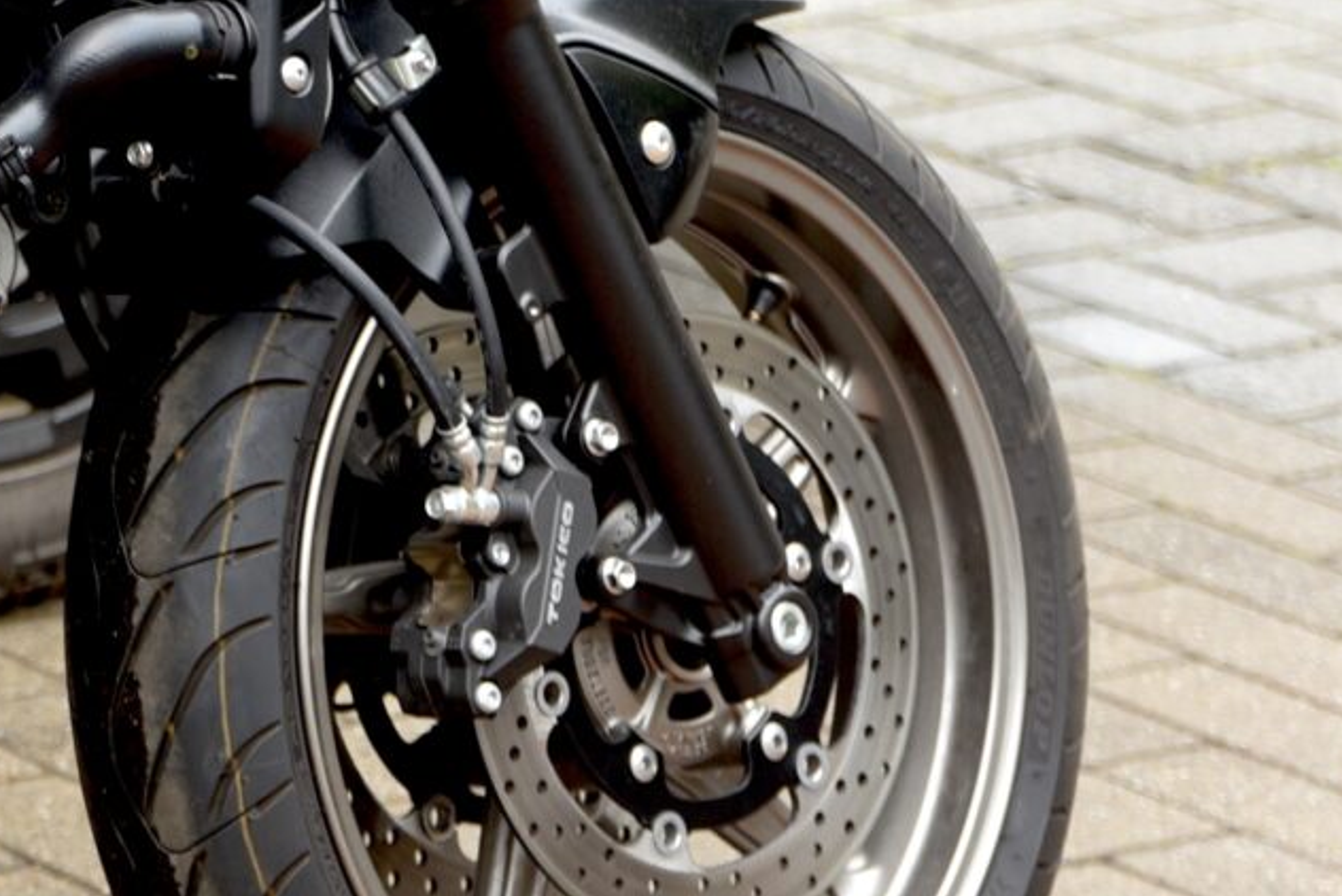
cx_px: -1185
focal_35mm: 227
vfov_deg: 6.1
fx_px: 8466
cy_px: 232
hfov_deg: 8.7
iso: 100
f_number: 3.5
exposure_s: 1/60
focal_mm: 56
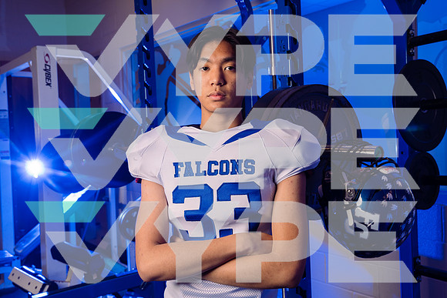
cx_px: 224
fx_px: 497
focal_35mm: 40
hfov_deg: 48.4
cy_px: 149
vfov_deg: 33.4
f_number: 7.1
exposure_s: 1/200
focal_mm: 40
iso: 400
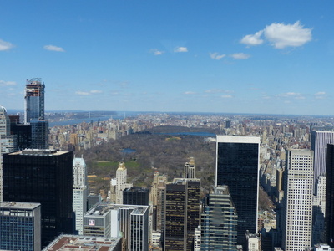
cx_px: 167
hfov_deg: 54.0
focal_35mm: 34
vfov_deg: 41.8
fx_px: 328
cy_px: 126
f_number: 4
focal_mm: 6.2
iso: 100
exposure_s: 1/1300
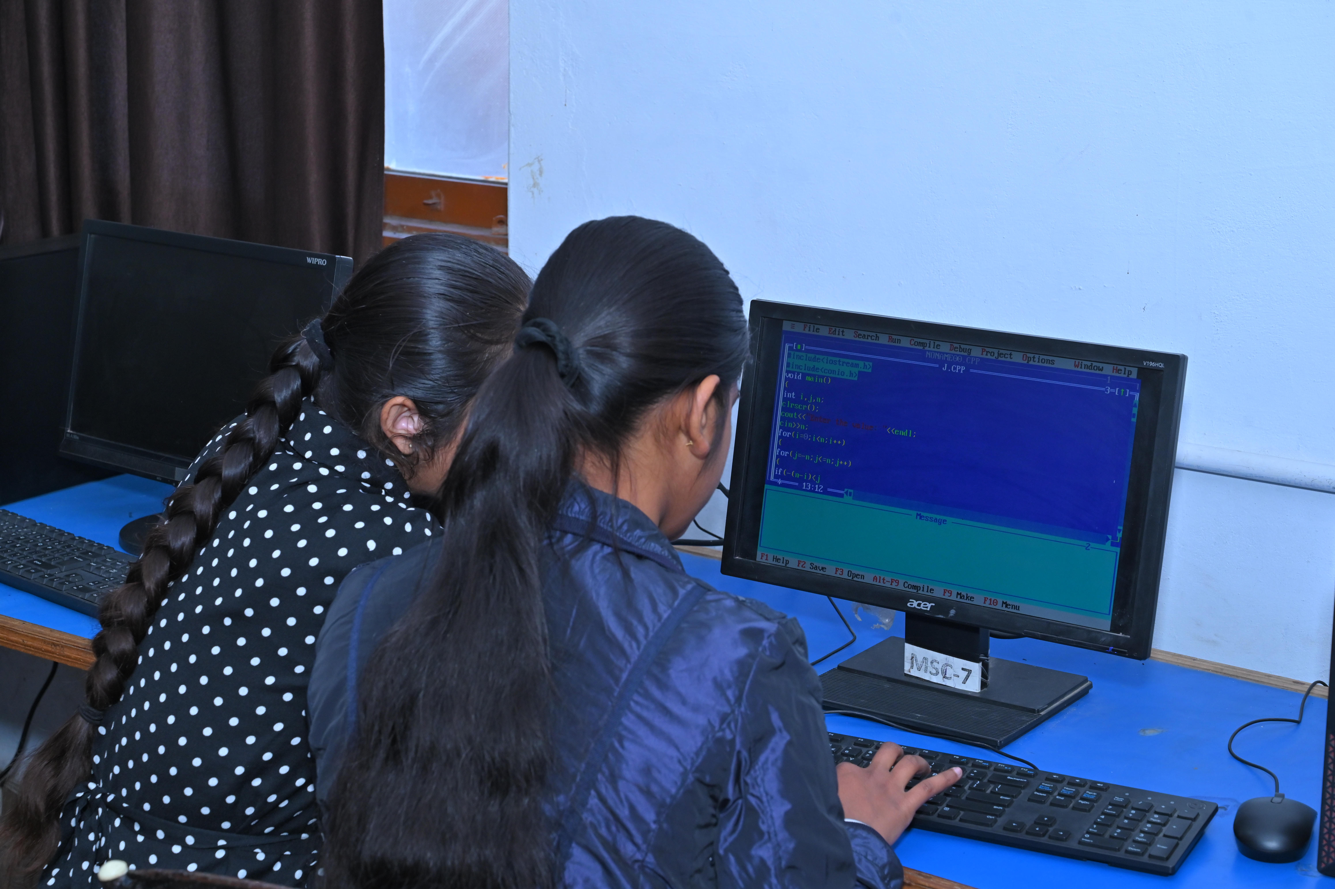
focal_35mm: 63
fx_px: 2335
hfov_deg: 31.9
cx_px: 668
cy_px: 444
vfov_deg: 21.5
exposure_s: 1/125
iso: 1000
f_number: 8
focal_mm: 63
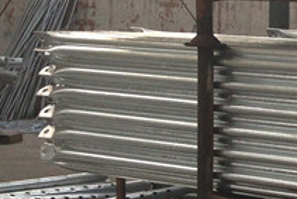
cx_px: 526
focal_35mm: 130
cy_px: 111
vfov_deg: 10.6
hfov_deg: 14.1
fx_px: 1073
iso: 80
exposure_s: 1/120
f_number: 2.4
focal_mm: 4.13
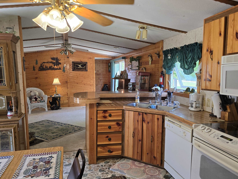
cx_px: 117
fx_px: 186
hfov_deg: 65.3
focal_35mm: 27
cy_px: 100
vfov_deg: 51.2
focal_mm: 6.3
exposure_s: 1/120
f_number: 1.7
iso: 160
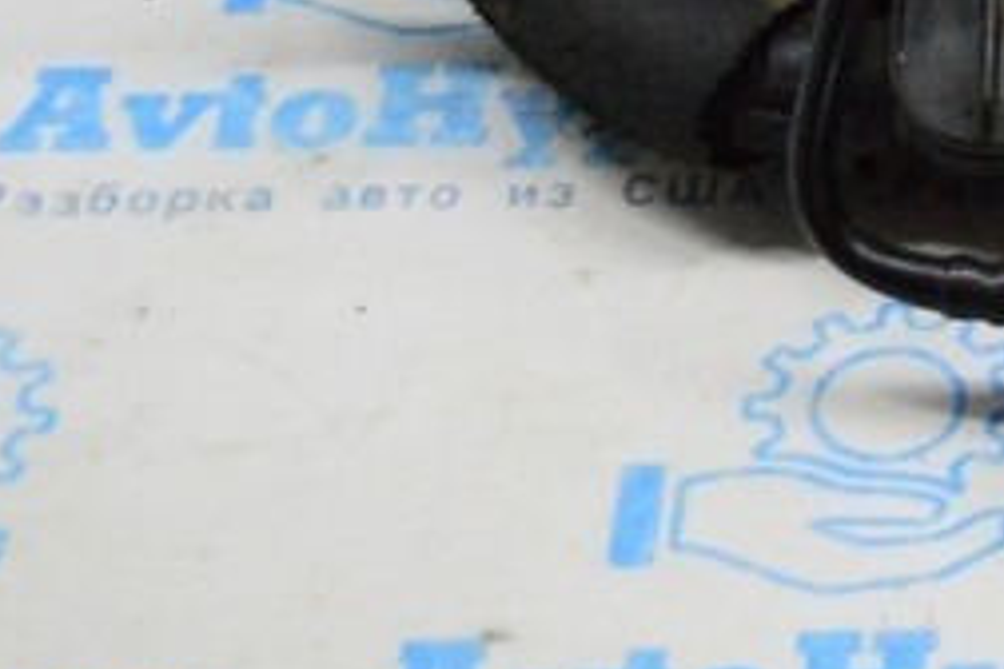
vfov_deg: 9.0
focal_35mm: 146
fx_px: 4071
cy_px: -472
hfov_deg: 13.4
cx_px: 1386
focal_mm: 24
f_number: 4
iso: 6400
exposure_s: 1/800
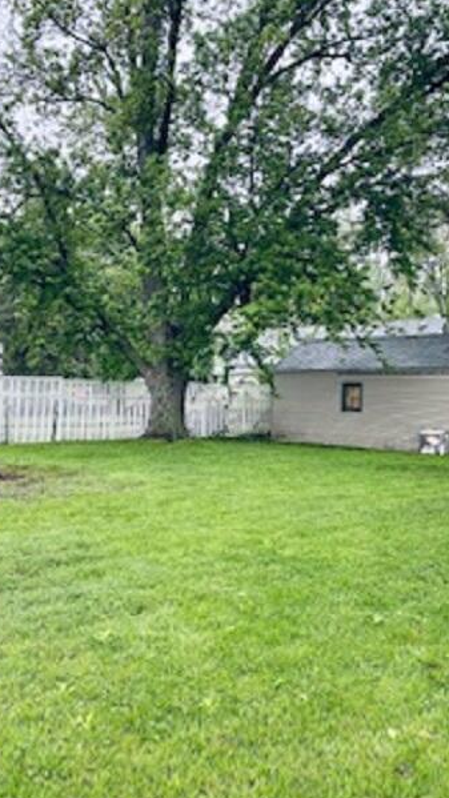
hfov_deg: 40.0
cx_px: 181
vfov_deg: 66.1
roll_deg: +0.3
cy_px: 404
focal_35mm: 29
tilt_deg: +0.1
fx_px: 614
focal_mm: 4.25
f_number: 1.8
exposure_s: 1/147
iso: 32
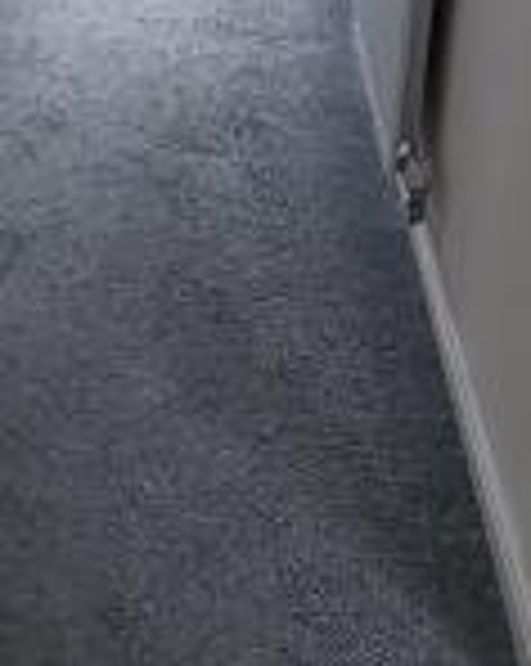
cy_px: 317
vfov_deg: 19.2
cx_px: 88
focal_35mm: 100
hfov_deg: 15.2
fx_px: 1969
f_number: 1.7
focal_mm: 3.92
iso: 250
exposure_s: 1/33
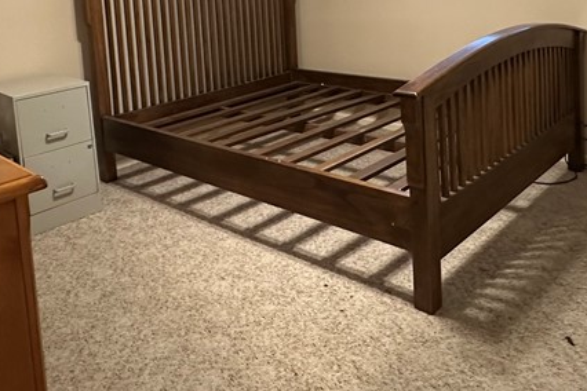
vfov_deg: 35.1
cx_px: 310
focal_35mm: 35
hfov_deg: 54.4
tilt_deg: -6.2
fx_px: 571
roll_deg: +2.5
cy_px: 21
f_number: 2.2
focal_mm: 2.22
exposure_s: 1/60
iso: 500
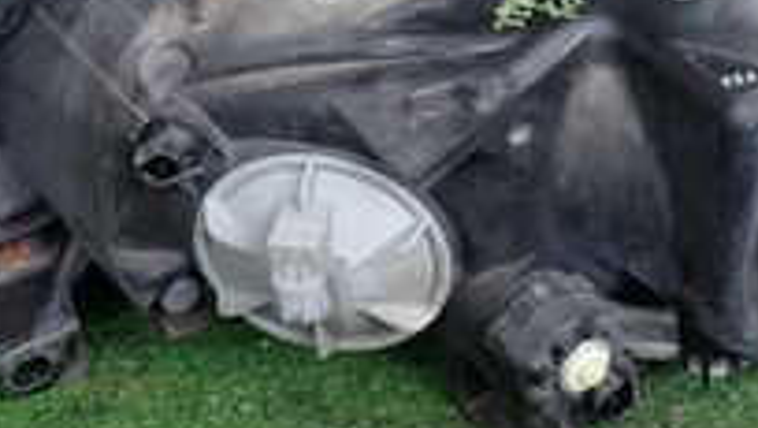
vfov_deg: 12.4
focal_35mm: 96
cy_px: -52
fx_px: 1931
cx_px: 788
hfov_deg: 21.3
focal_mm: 5.4
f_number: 2.3
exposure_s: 1/100
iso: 200
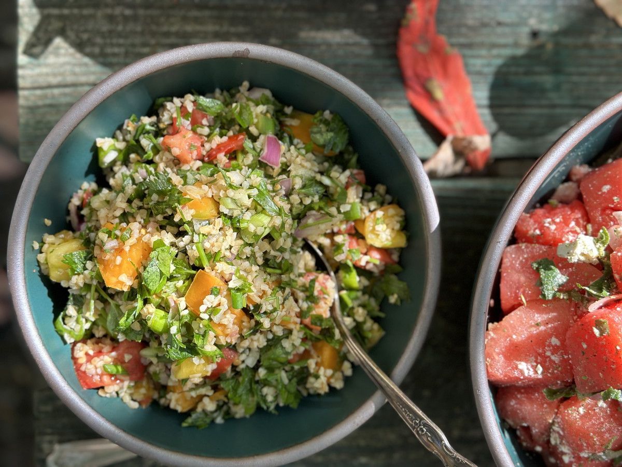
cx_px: 311
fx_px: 862
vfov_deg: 30.3
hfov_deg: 39.7
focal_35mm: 48
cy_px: 234
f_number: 1.78
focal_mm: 6.86
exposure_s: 1/580
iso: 80
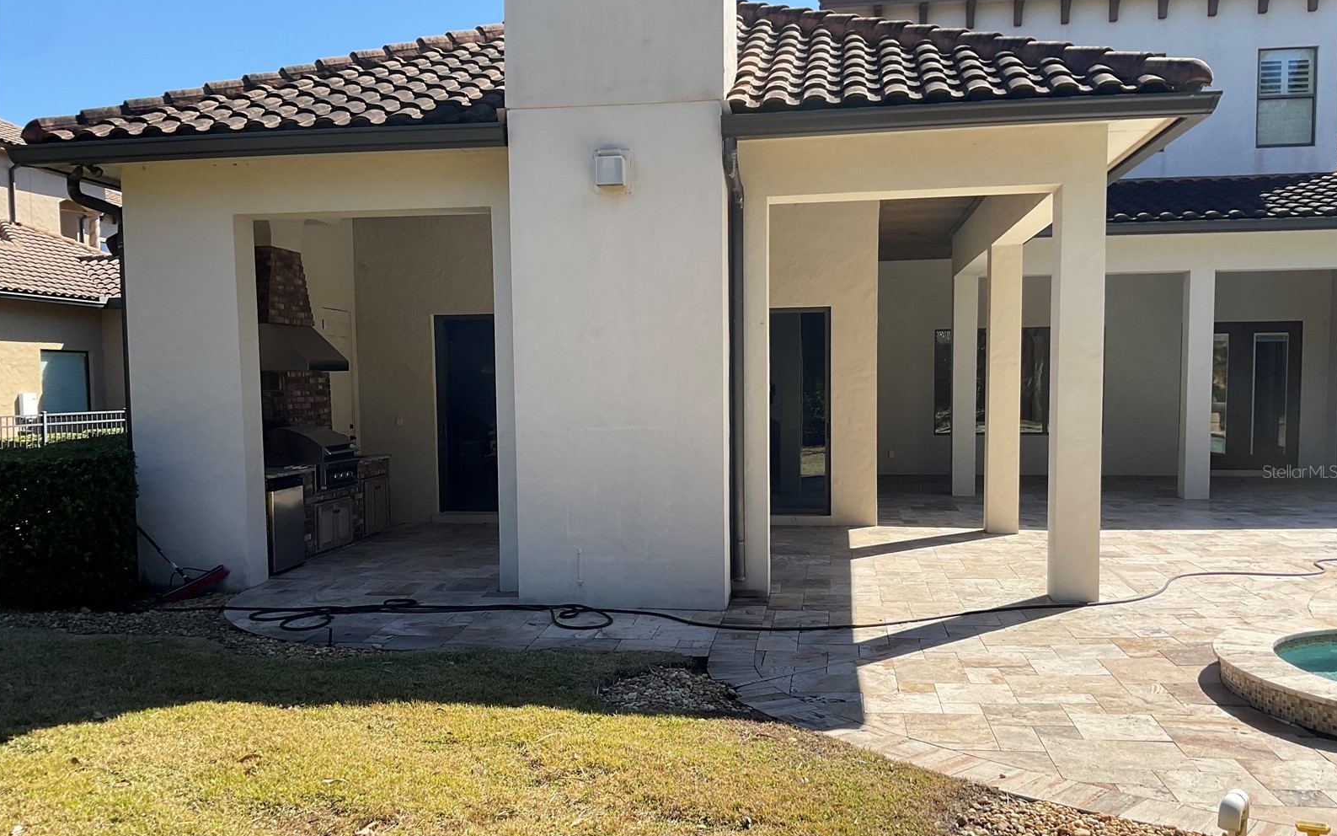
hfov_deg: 61.2
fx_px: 1130
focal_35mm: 31
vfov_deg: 40.5
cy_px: 471
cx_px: 668
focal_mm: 3
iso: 16
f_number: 1.8
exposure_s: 1/1121
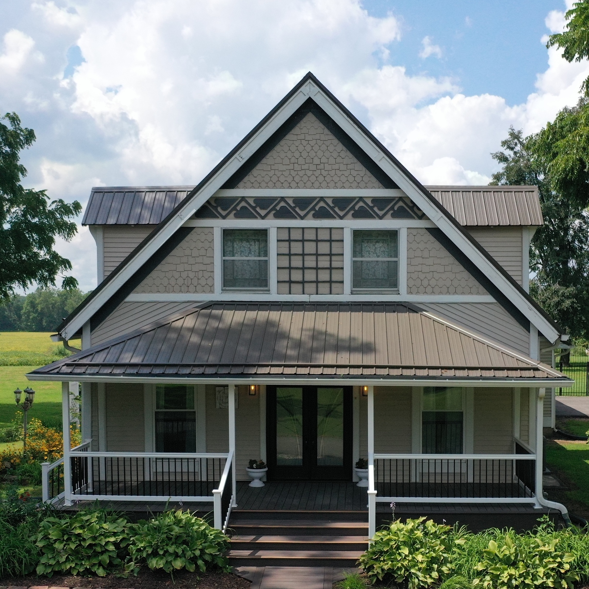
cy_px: 362
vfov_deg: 37.4
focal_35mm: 45
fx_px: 866
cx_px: 347
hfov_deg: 37.4
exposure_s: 1/6400
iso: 400
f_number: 2.8
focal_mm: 10.26
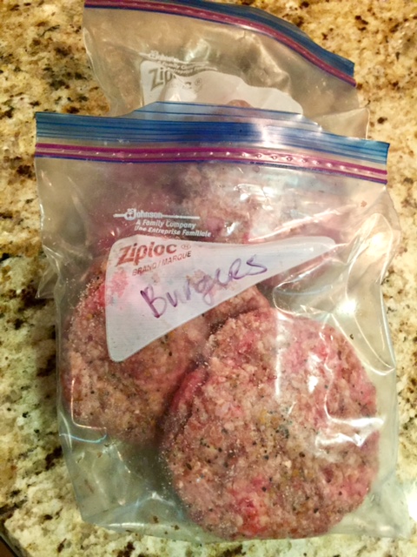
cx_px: 208
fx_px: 466
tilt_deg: -69.1
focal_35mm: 29
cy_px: 278
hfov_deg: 48.2
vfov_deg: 61.7
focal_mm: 4.15
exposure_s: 1/30
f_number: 2.2
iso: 250
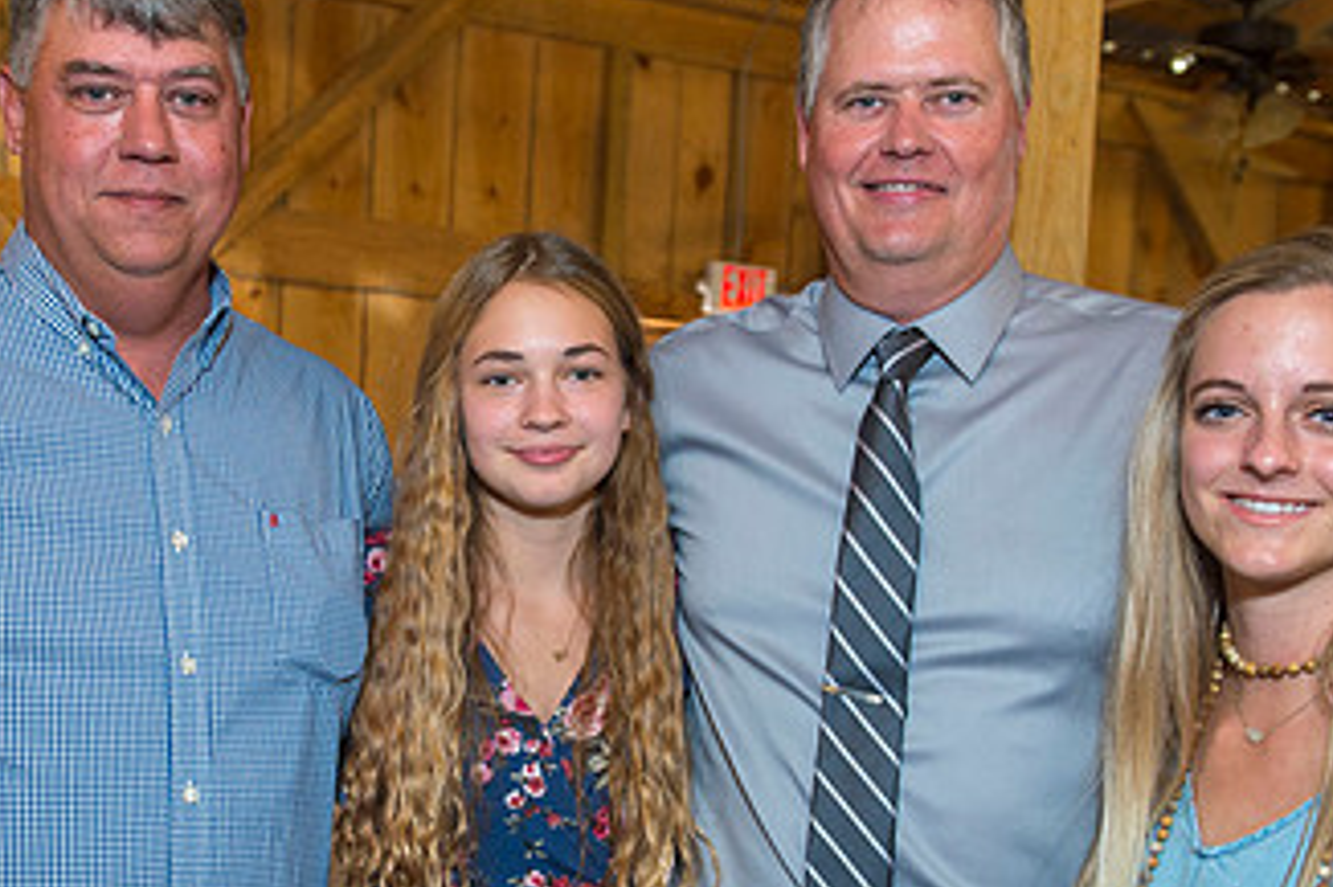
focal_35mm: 48
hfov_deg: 40.9
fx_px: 1776
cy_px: 601
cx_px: 532
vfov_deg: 27.8
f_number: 4
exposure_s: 1/125
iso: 1600
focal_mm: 27
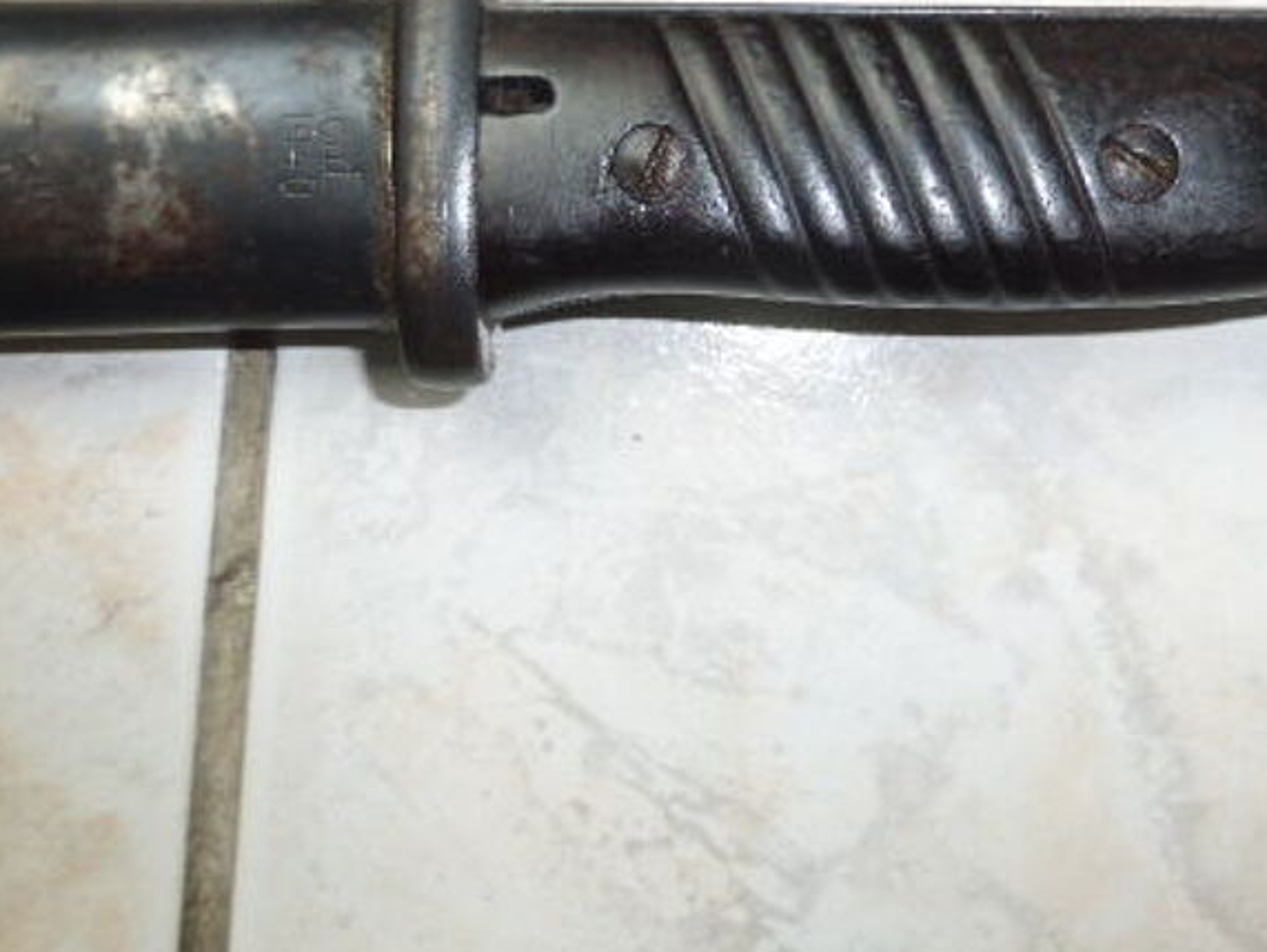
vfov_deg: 33.7
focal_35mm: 42
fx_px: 1538
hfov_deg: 44.4
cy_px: 235
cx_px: 783
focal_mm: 4.3
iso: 100
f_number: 3.3
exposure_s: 1/20
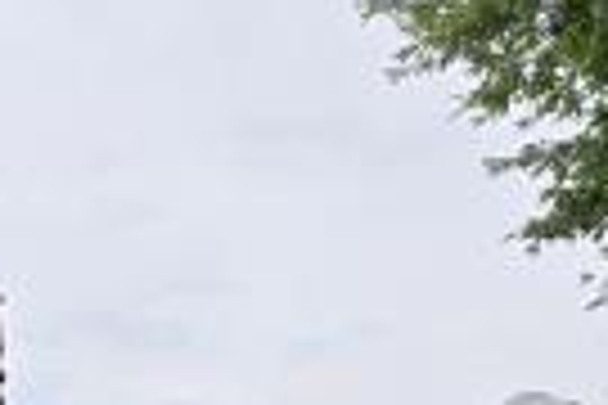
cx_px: -793
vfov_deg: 7.2
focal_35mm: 182
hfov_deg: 10.0
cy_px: 886
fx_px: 3074
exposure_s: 1/643
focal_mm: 6.3
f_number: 1.7
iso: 12
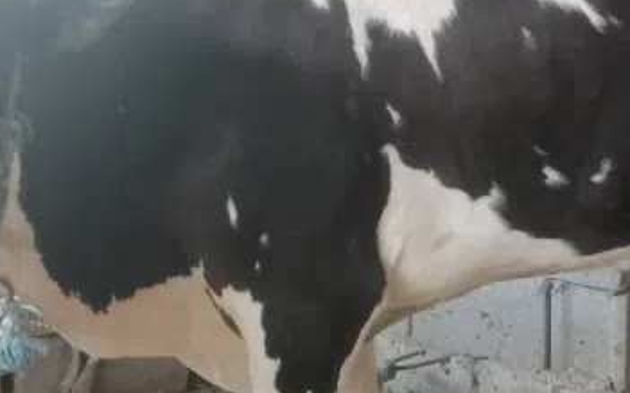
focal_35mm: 87
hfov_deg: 23.7
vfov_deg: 15.0
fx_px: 1493
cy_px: 239
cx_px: 445
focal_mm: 5.3
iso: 250
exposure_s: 1/33.3
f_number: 1.8
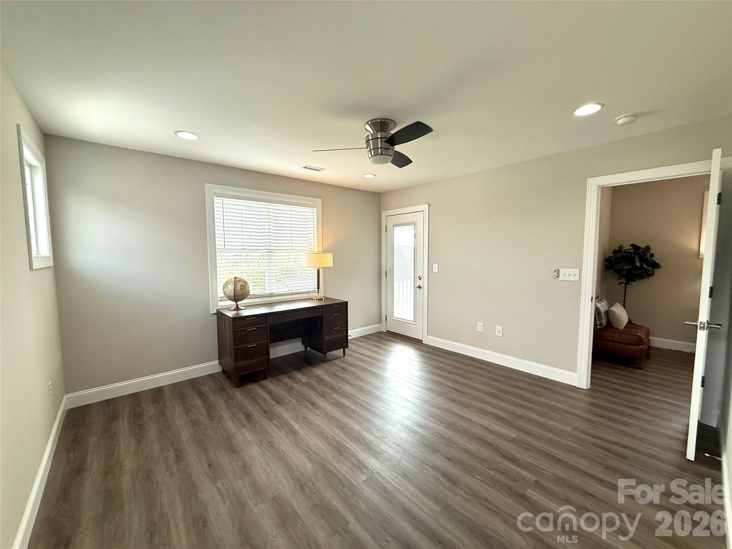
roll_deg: +0.0
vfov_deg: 85.7
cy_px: 274
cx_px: 366
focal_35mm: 14
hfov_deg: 102.1
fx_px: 296
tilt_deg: -4.9
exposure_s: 1/151
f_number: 2.2
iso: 50
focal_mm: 2.22
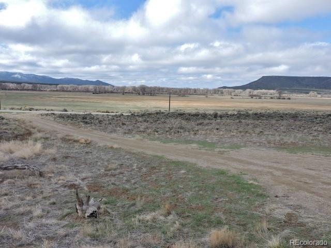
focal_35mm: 30
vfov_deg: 46.8
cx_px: 166
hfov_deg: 60.0
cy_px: 124
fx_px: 287
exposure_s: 1/1000
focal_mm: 5.4
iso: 100
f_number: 3.1
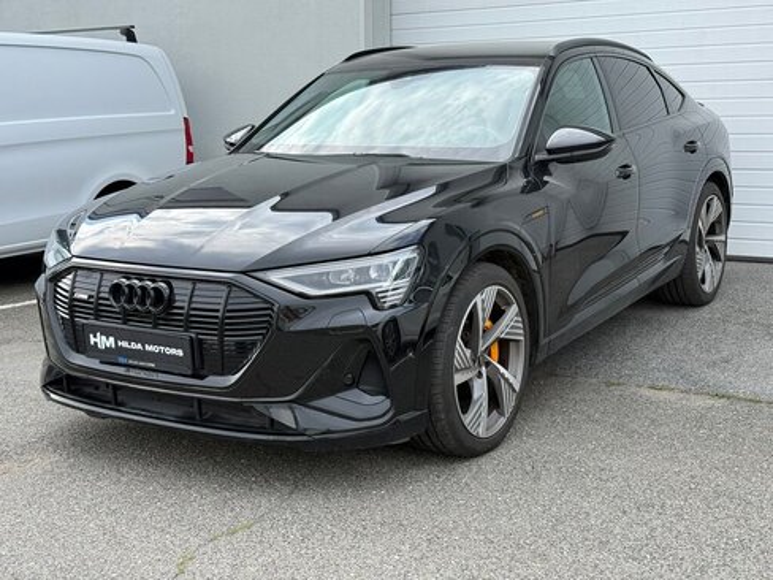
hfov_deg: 39.7
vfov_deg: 30.3
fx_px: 1072
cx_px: 386
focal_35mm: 48
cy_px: 290
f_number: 1.78
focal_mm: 6.76
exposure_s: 1/837
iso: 80
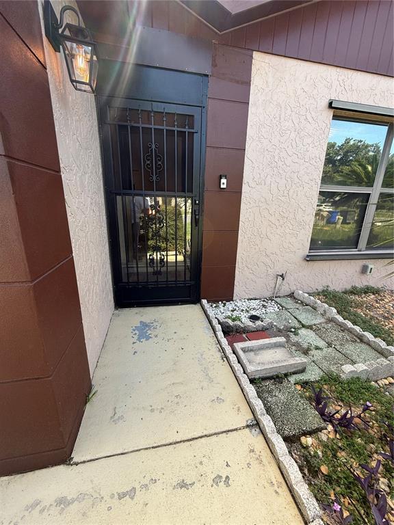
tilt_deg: -15.7
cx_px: 197
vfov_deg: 102.1
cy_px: 262
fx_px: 212
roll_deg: -2.2
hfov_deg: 85.7
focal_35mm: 14
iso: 50
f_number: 2.2
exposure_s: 1/215
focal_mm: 2.22
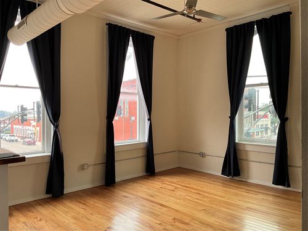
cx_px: 154
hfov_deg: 61.7
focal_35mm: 29
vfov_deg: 48.2
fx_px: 258
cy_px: 116
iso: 64
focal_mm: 3
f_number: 1.8
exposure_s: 1/113
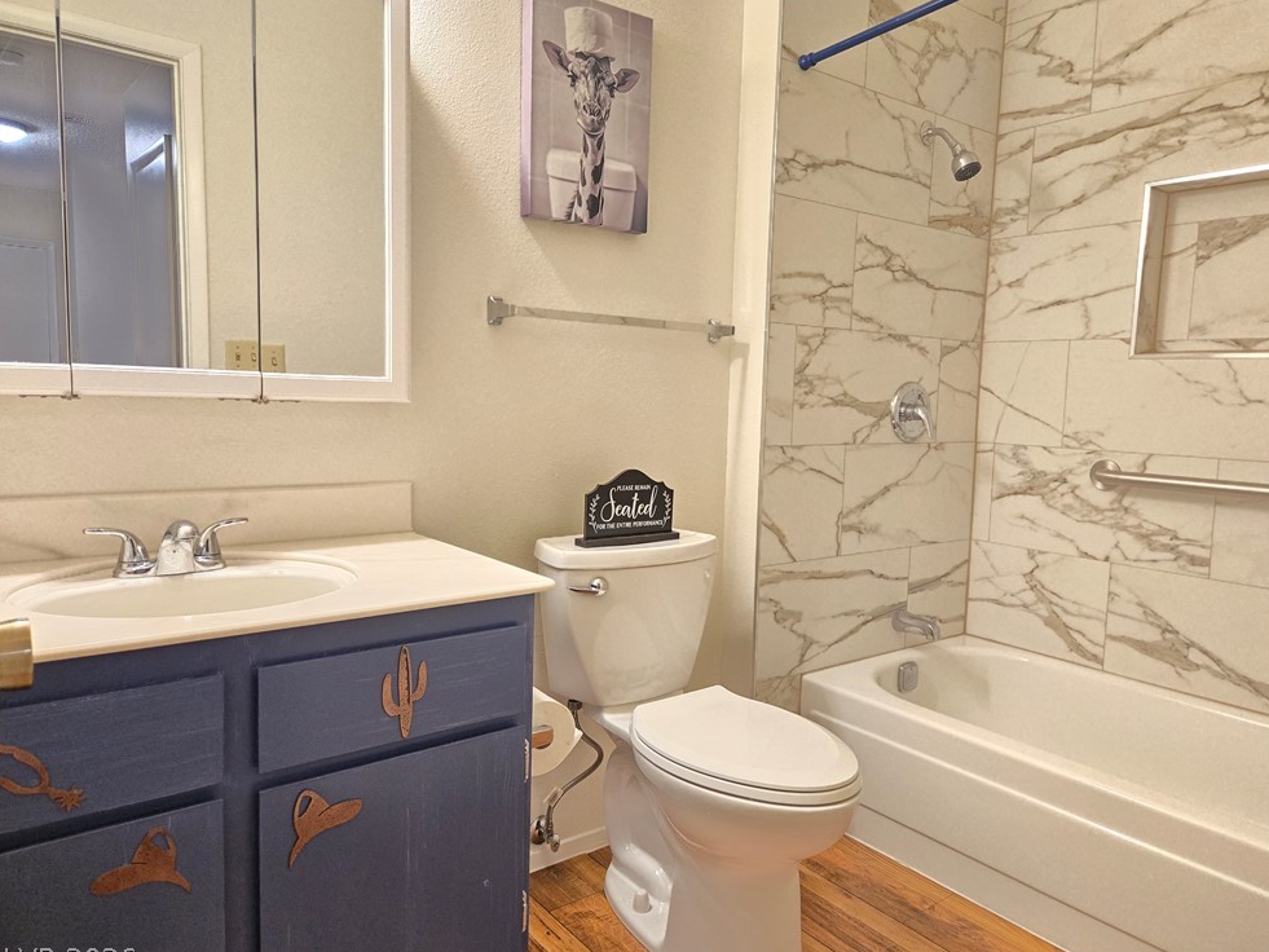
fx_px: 880
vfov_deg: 56.8
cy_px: 484
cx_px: 658
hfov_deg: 71.6
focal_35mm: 24
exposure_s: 1/120
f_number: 1.8
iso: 640
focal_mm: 5.4
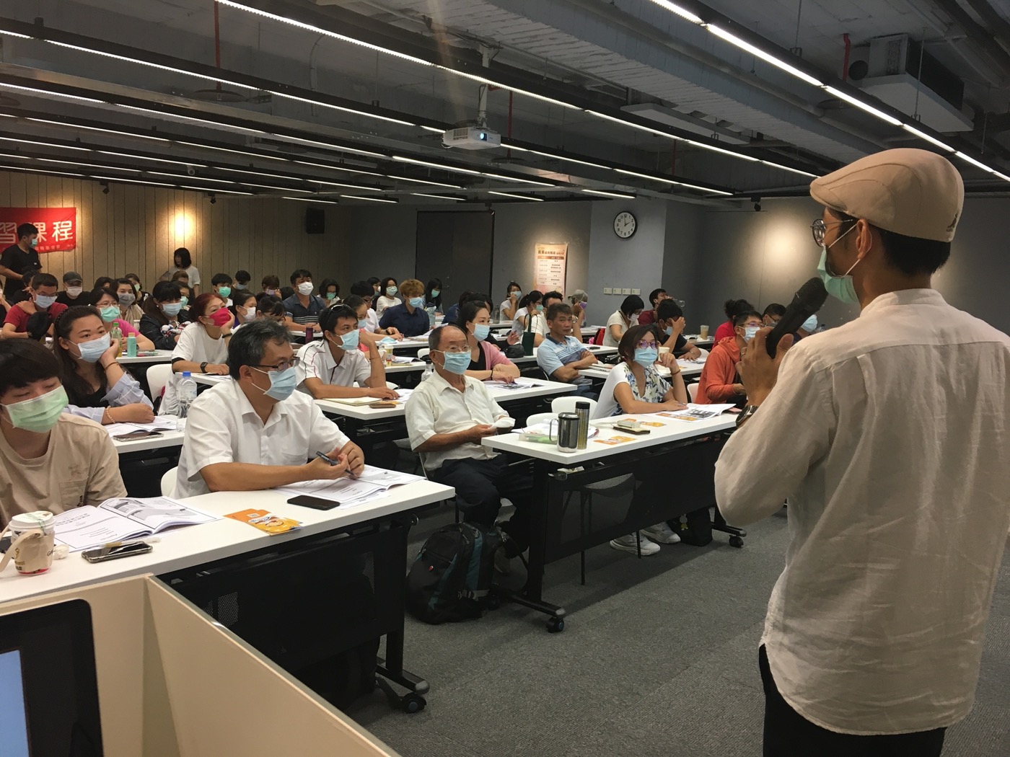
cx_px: 505
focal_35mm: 29
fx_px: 846
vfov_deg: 48.2
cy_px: 378
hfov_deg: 61.7
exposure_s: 1/30
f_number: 2.2
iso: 80
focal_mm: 4.15
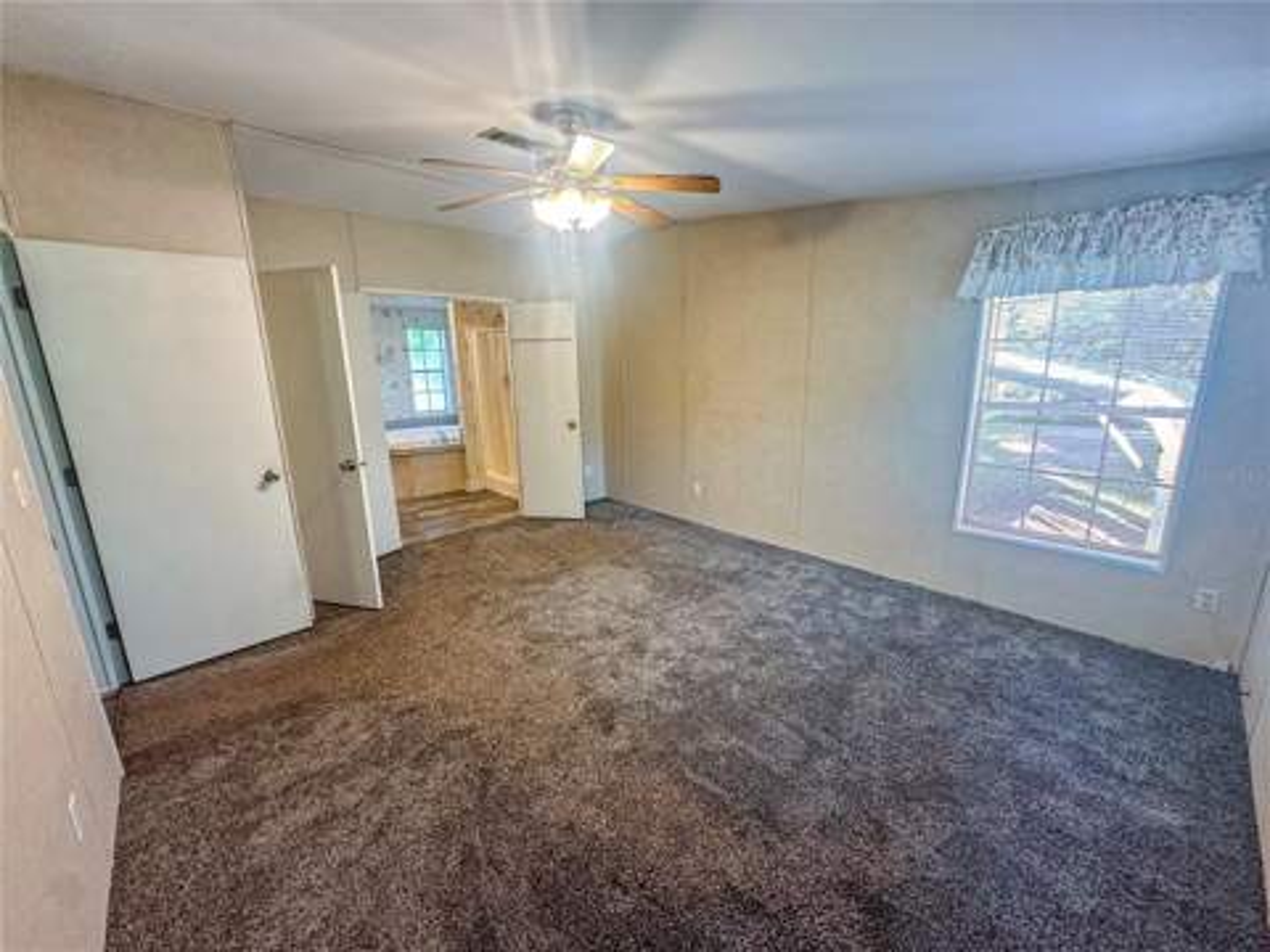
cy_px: 476
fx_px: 514
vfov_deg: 85.7
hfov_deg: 102.1
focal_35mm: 14
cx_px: 635
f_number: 2.2
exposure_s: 1/60
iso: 250
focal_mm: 2.22
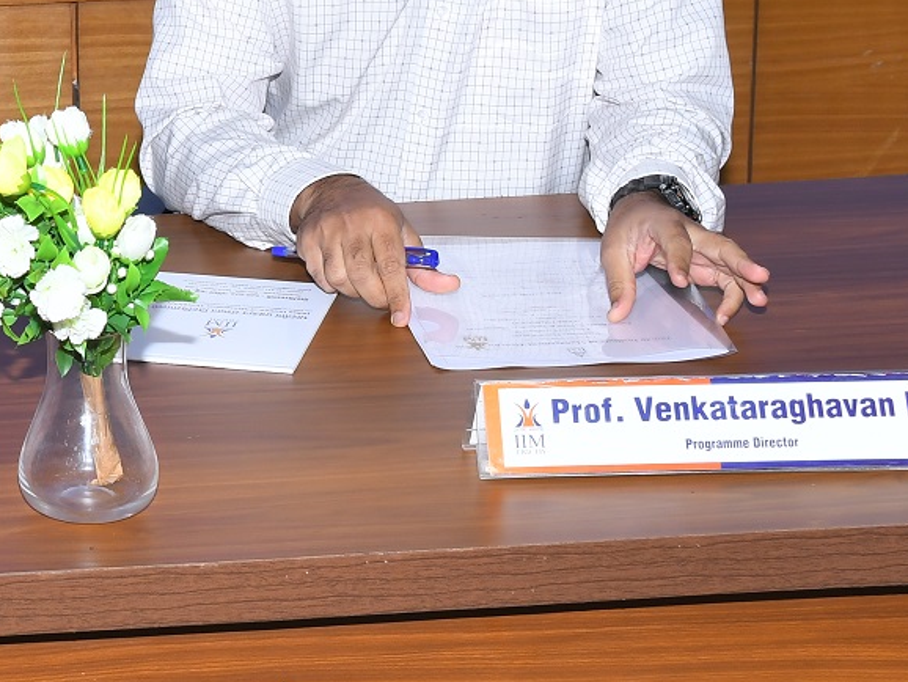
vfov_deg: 14.6
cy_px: 63
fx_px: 2624
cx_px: -172
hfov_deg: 18.6
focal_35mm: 100
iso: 400
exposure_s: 1/125
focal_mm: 24
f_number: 7.1
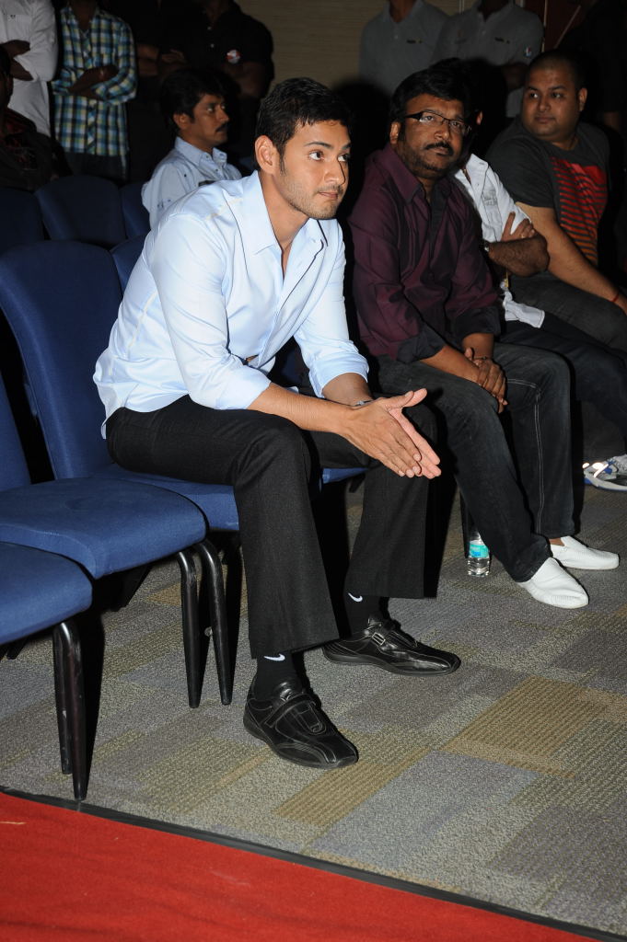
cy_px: 471
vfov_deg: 30.5
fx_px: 1727
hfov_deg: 20.6
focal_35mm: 66
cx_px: 314
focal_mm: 66
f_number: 6.3
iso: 400
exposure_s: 1/125
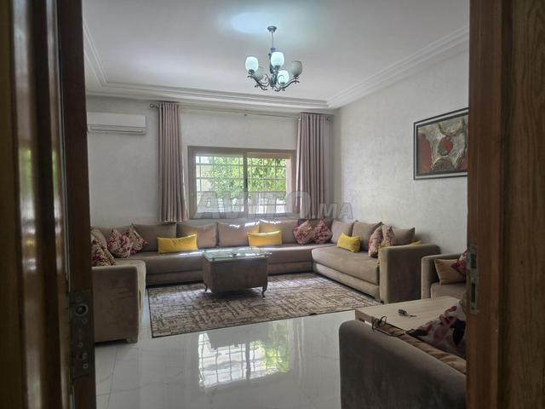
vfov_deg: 58.9
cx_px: 272
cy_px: 204
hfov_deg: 73.9
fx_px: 362
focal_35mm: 23
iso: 100
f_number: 1.7
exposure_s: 1/180
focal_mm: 6.3
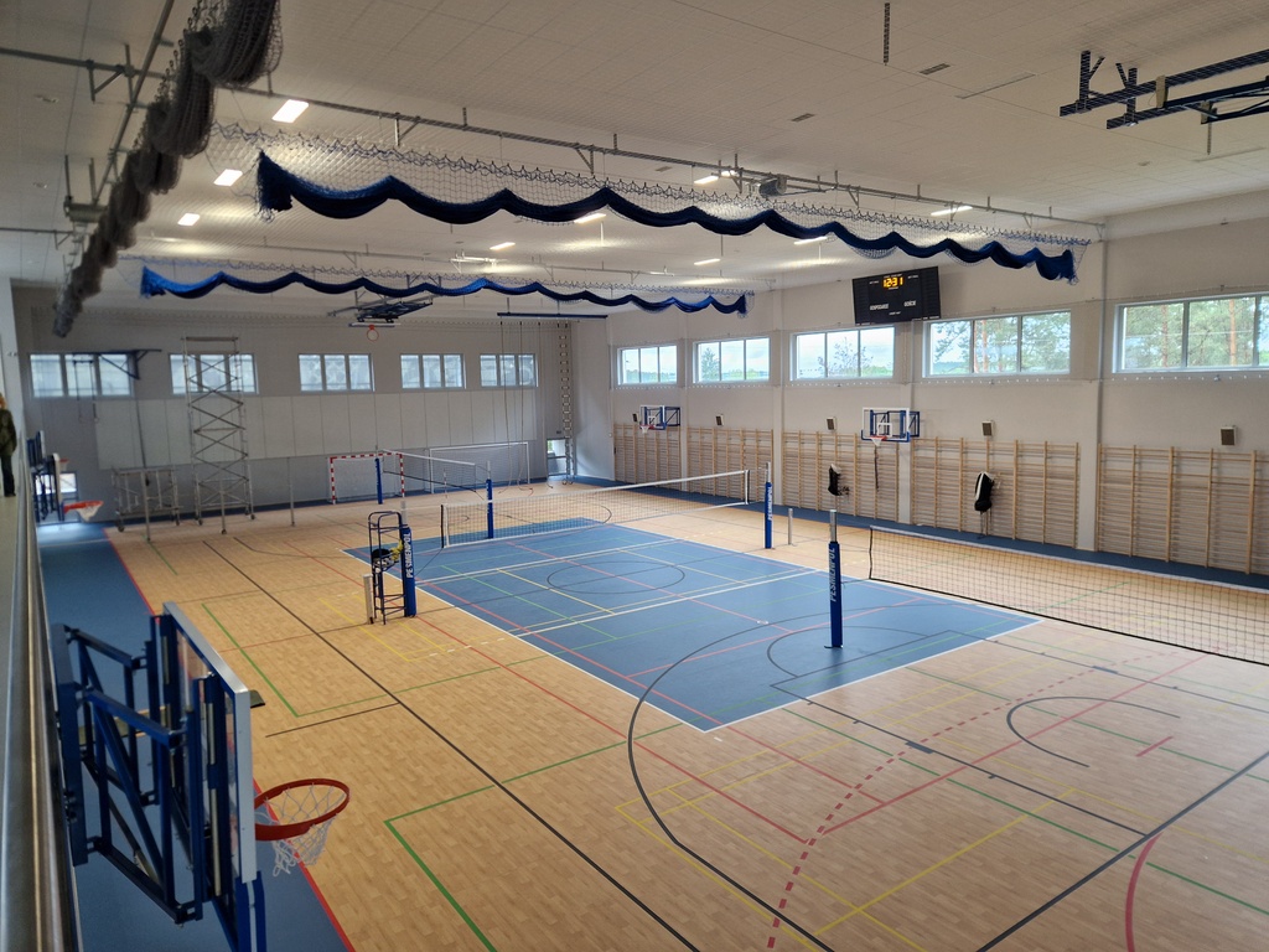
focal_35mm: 23
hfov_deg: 73.9
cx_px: 634
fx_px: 843
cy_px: 476
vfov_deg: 58.9
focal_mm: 5.4
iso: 125
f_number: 1.8
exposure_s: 1/180
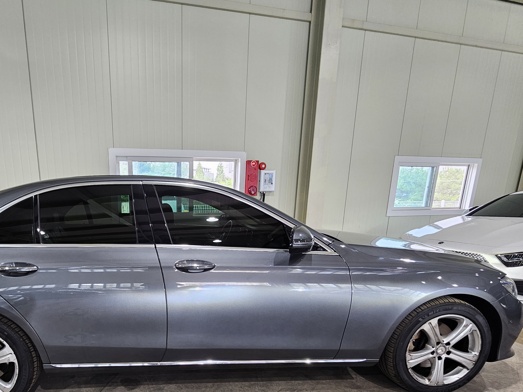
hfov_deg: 81.6
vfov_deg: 66.2
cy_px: 271
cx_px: 172
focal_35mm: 19
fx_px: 287
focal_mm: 2.2
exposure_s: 1/50
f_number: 2.2
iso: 80
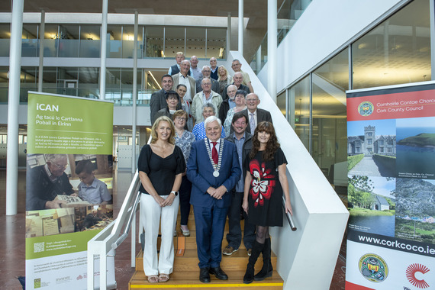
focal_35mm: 24
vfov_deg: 53.1
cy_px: 145
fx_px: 290
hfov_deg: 73.7
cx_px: 218
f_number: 6.3
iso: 1000
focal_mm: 24
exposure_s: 1/125
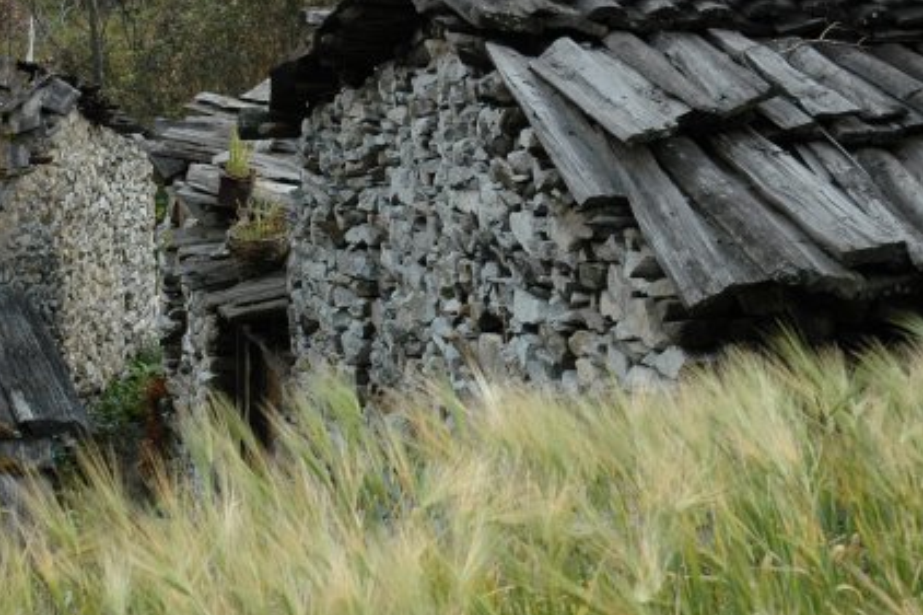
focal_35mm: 87
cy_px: 440
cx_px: 383
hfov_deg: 23.4
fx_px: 2230
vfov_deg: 15.6
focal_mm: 34
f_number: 5.6
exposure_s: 1/125
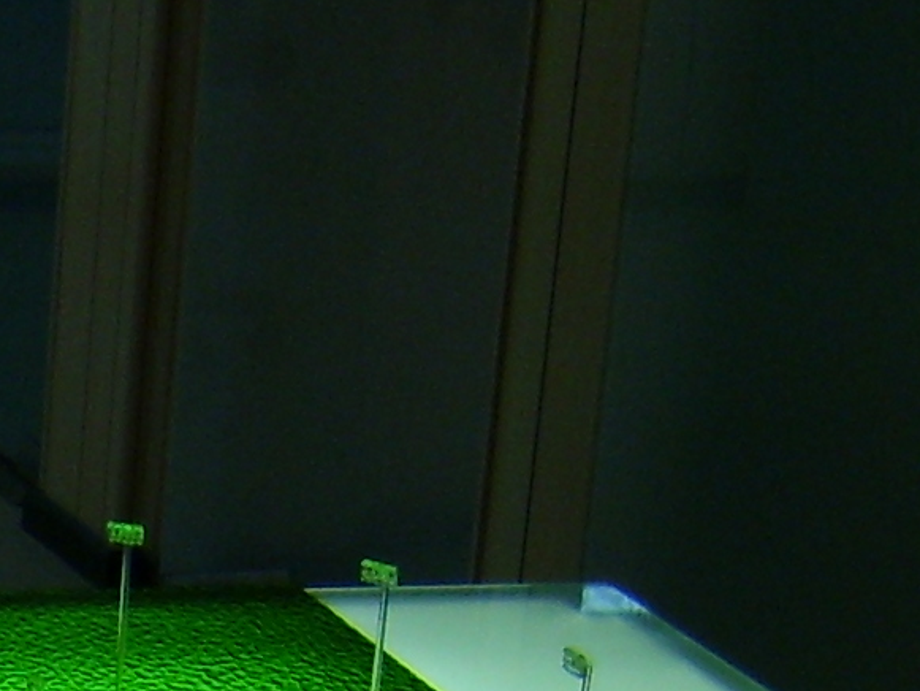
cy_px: 1743
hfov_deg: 10.2
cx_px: -633
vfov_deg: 7.4
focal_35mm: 185
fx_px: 4918
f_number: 2.8
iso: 50
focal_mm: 5.8
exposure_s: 1/71
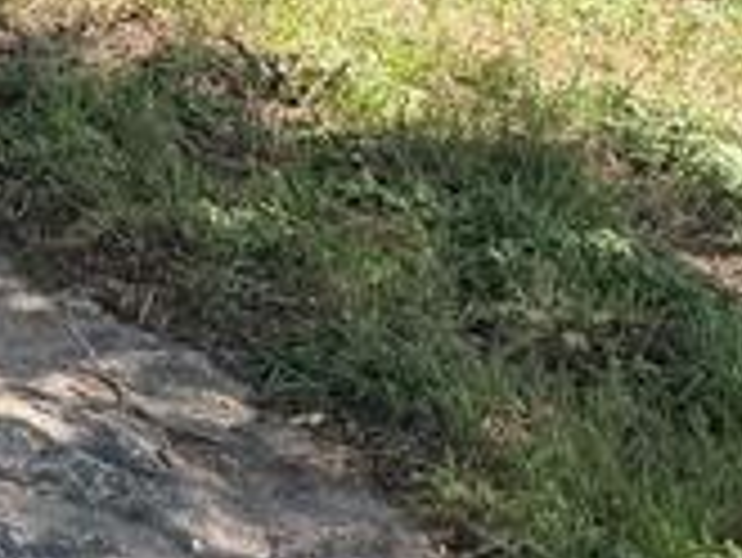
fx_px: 3196
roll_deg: -0.7
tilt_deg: -0.1
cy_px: -756
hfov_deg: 9.8
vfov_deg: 9.0
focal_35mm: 149
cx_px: -1556
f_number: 1.78
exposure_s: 1/1192
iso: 100
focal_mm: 6.76
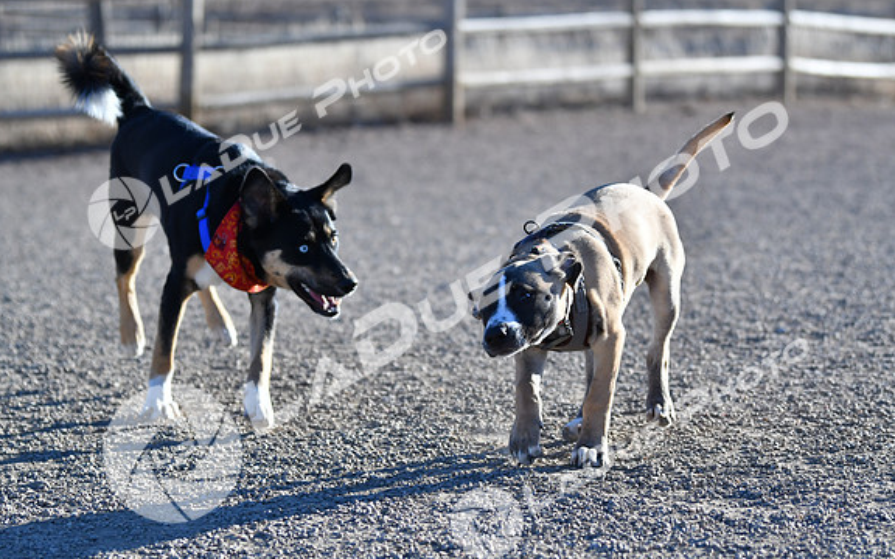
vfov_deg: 11.3
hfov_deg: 18.0
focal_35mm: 116
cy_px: 294
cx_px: 448
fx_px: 2818
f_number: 2.8
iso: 320
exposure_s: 1/4000
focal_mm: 75
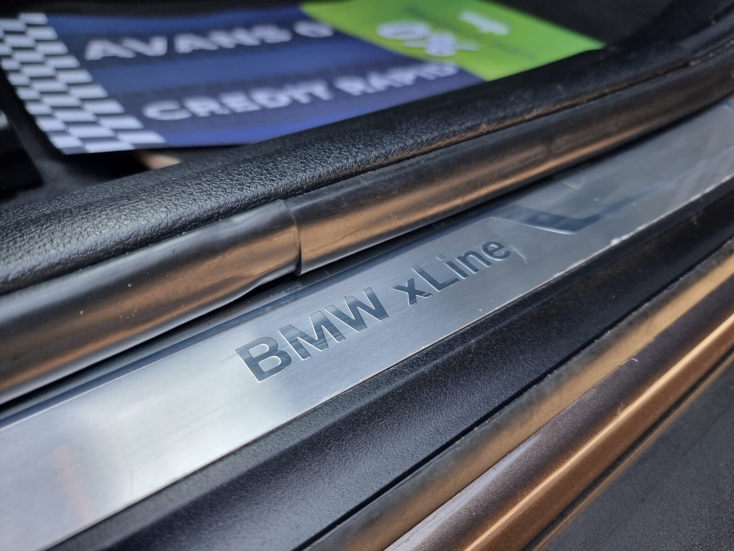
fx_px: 509
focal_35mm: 24
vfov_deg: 56.8
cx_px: 367
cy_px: 276
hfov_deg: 71.6
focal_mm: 6.7
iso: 50
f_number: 1.8
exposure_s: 1/120
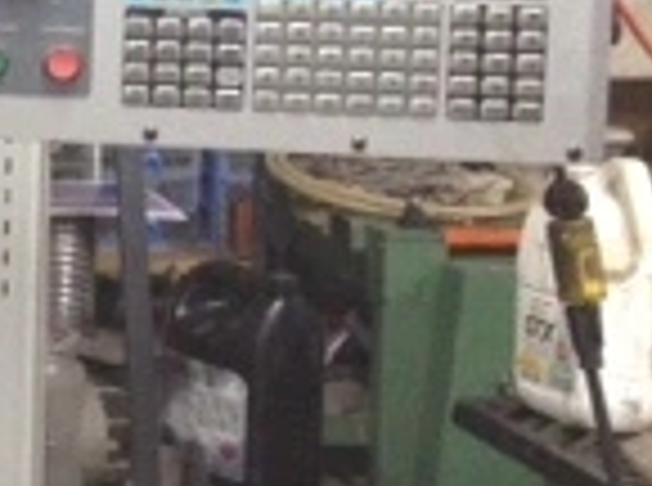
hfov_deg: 11.7
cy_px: 22
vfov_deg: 9.5
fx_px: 2912
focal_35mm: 155
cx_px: -571
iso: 250
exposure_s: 1/20
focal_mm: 4.28
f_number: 2.4
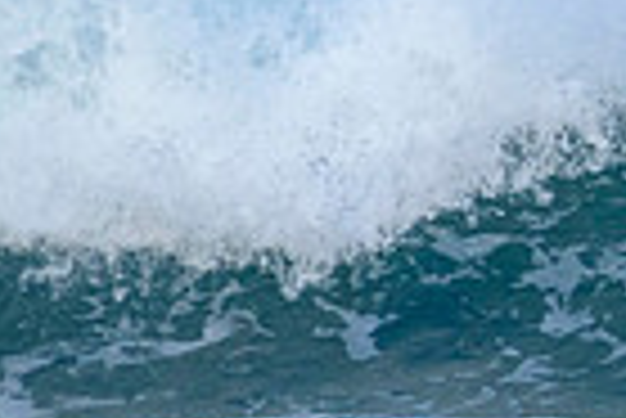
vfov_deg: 0.4
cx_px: 1252
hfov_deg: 0.6
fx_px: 58208
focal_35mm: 3344
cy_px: -196
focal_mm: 800
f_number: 11
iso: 2800
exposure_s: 1/1600
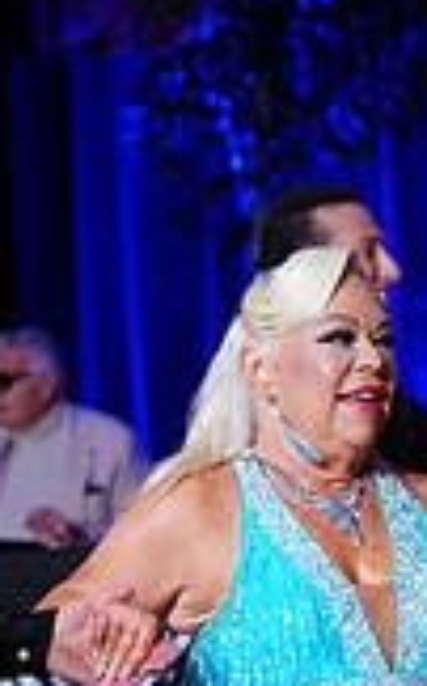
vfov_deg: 5.5
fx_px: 7144
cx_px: 222
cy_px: 860
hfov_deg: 3.4
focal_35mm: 383
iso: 2500
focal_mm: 105
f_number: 4
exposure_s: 1/320
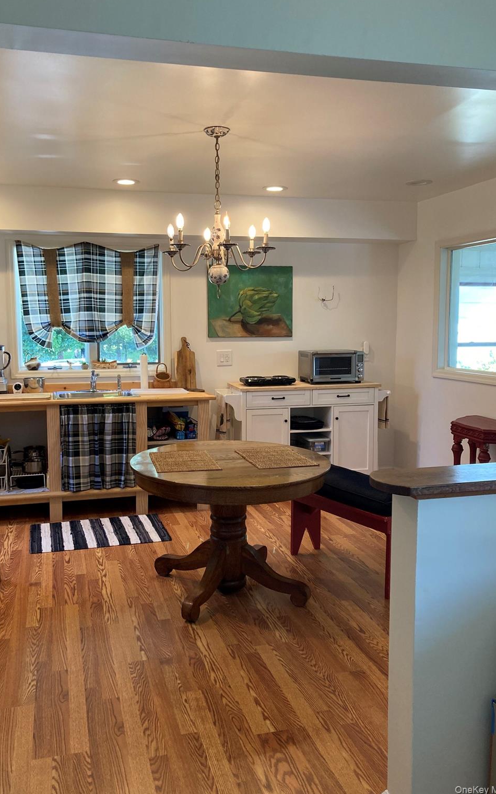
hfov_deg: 41.7
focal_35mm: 30
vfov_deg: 62.9
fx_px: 649
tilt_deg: -5.2
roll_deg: +0.5
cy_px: 395
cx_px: 214
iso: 64
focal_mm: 3.99
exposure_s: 1/60
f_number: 1.8
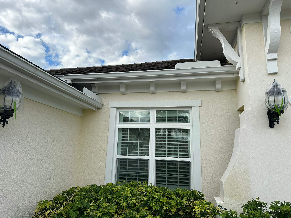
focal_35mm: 24
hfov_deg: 71.6
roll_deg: -1.0
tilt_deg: +12.7
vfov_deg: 56.8
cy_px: 109
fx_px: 202
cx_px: 146
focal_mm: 6.86
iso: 80
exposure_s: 1/2732
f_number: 1.78
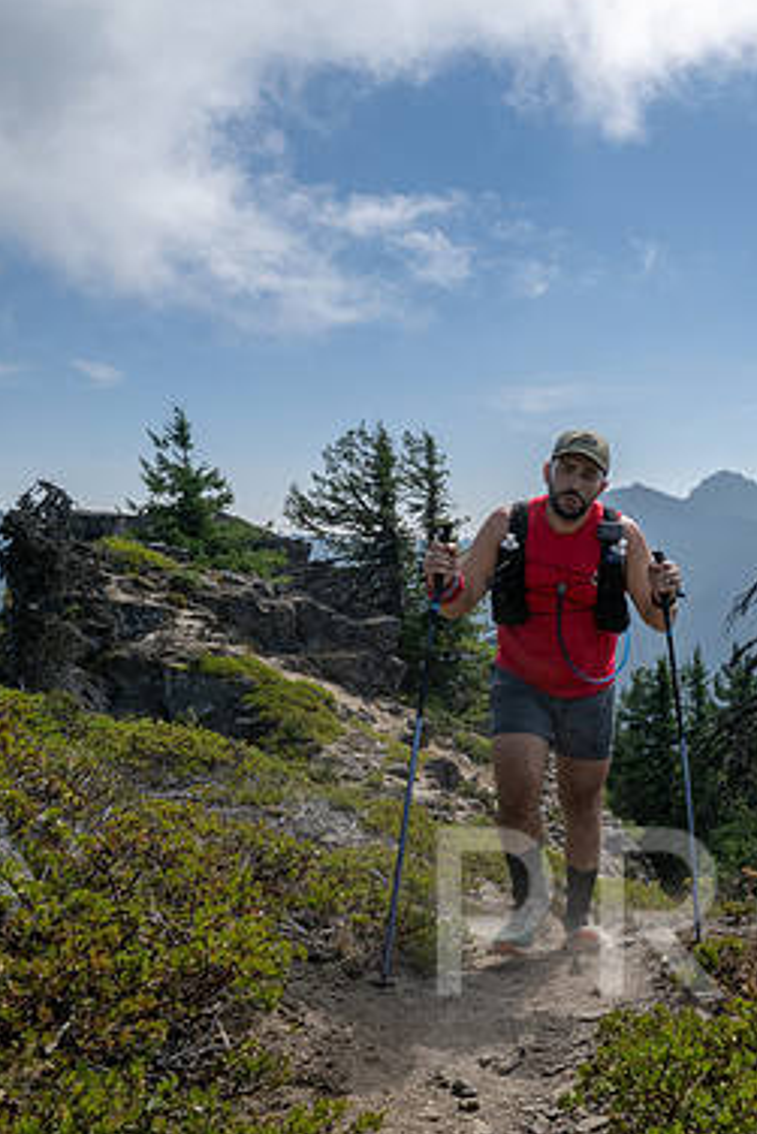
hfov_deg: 31.2
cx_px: 869
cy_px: 569
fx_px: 1166
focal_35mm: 37
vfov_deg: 51.9
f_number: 22
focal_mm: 24
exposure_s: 1/250
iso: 400
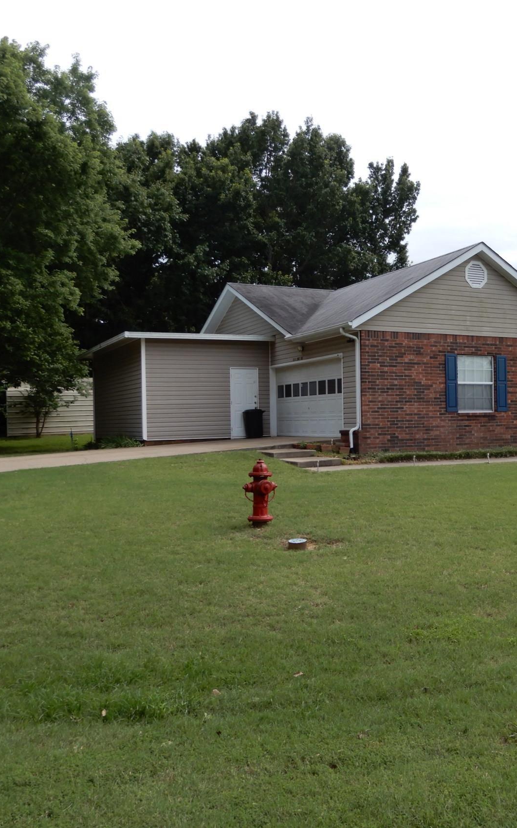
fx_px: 767
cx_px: 410
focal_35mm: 34
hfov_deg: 36.1
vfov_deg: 56.7
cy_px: 414
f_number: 3.4
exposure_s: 1/640
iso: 80
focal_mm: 4.3
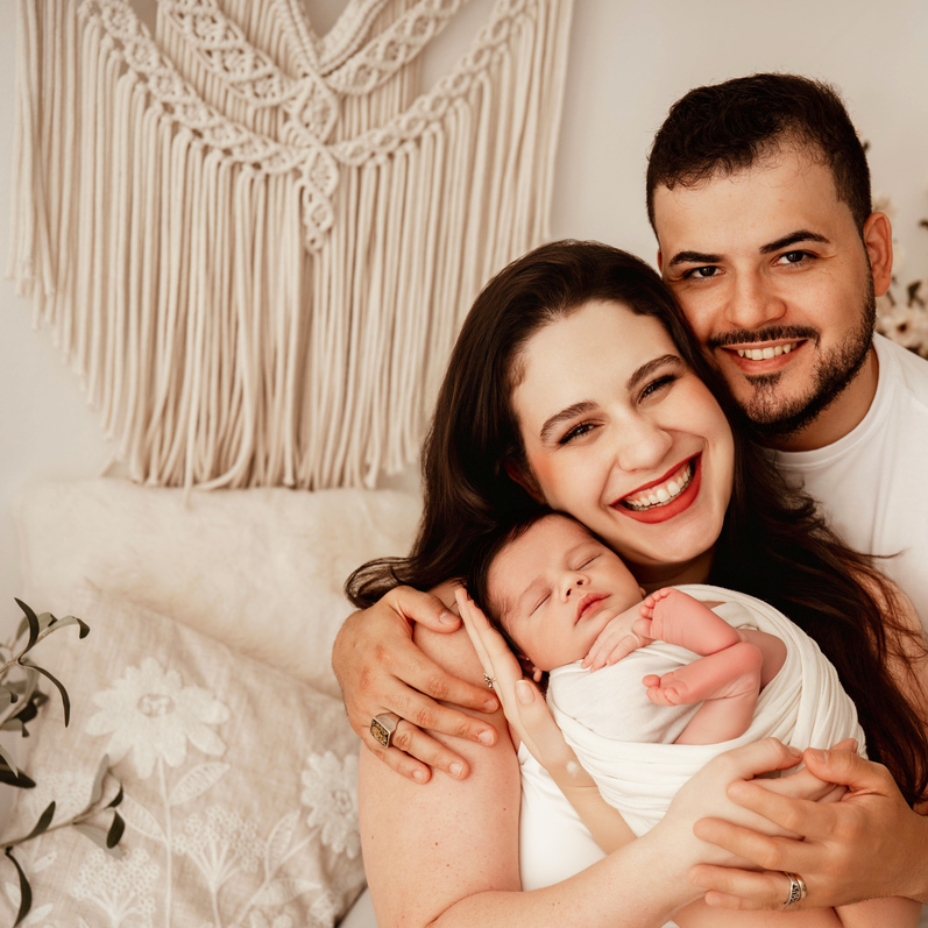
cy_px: 463
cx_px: 673
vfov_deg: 26.9
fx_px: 1941
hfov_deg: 26.6
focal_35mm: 64
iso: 500
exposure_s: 1/160
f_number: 3.5
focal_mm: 50
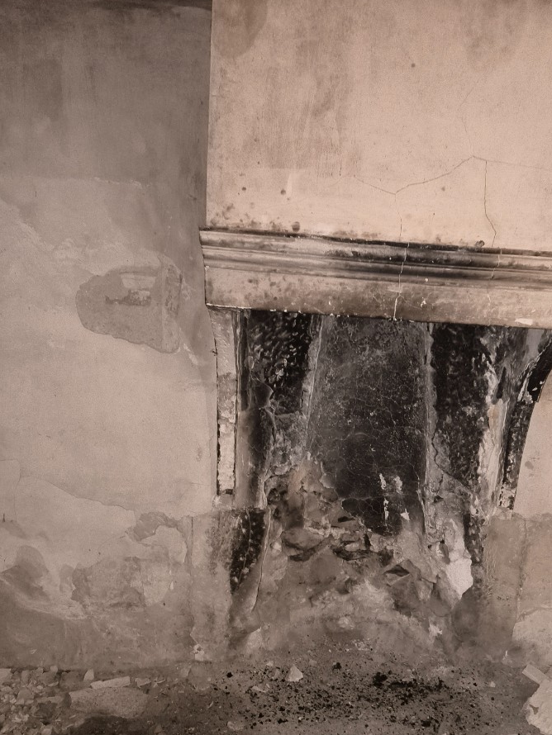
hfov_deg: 45.1
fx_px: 659
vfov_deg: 57.1
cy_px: 489
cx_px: 345
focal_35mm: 31
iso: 2500
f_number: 1.65
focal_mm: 6.14
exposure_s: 1/25
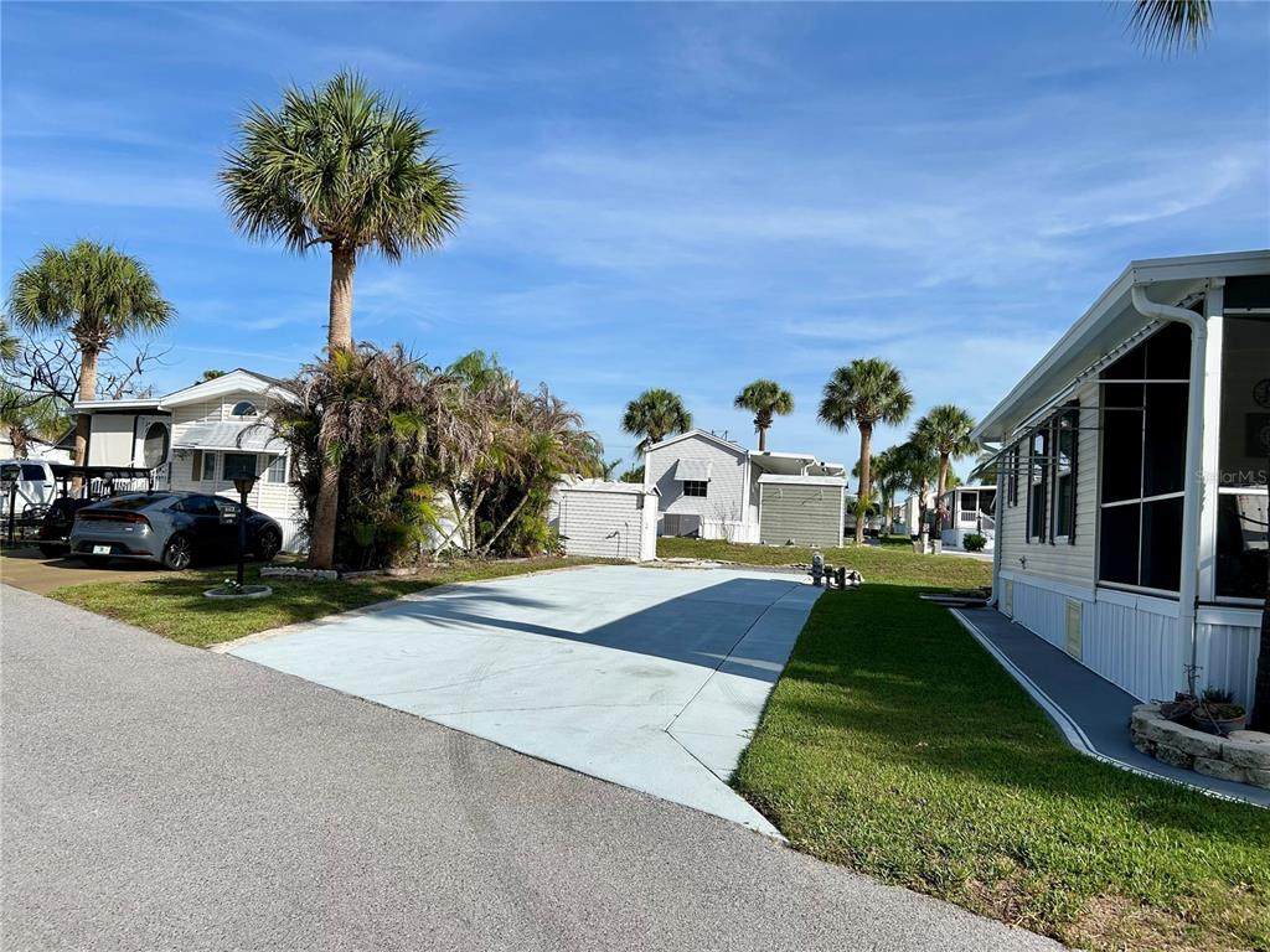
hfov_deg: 67.3
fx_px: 954
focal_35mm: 26
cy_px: 476
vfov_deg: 53.1
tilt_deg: +3.2
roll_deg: -2.8
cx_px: 635
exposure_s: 1/5882
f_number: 1.5
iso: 50
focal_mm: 5.7
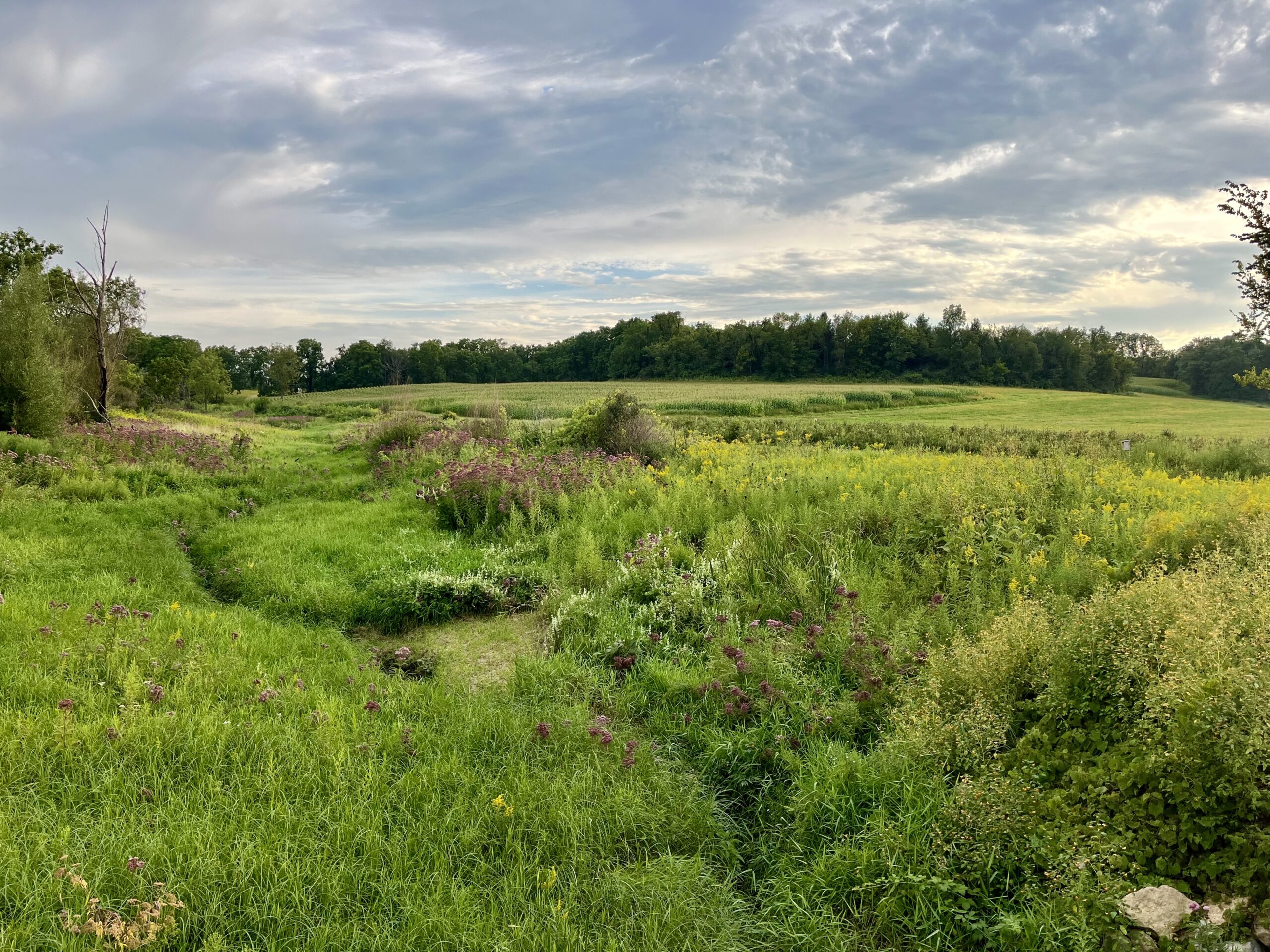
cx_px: 635
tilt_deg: -4.0
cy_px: 476
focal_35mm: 26
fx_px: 954
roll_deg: -0.9
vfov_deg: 53.1
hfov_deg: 67.3
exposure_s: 1/1018
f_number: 1.6
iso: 50
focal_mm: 5.1
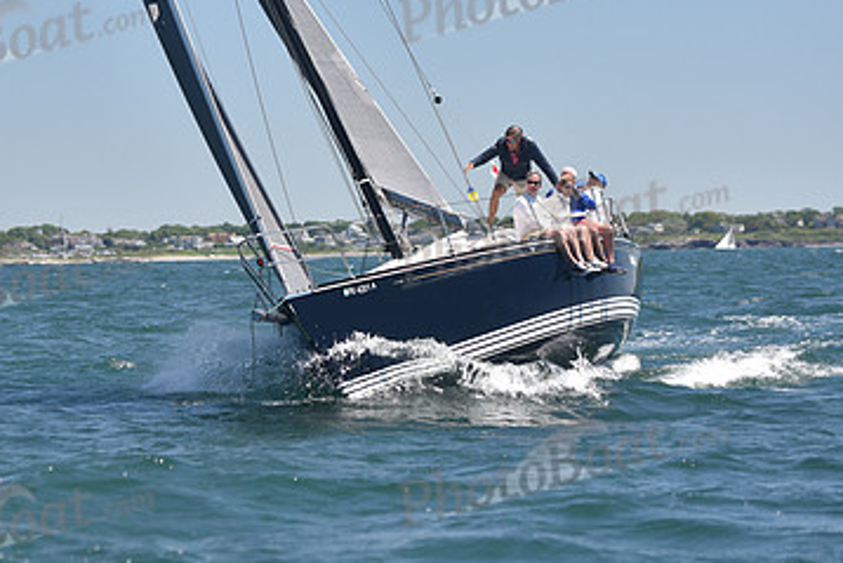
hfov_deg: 12.7
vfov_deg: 8.5
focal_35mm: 162
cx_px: 278
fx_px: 3795
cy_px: 138
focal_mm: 100
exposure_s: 1/1000
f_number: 3.5
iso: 200
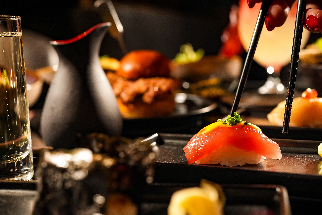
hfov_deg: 41.1
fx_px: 429
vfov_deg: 28.0
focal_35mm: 48
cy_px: 90
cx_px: 166
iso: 2500
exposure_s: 1/200
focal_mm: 35
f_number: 4
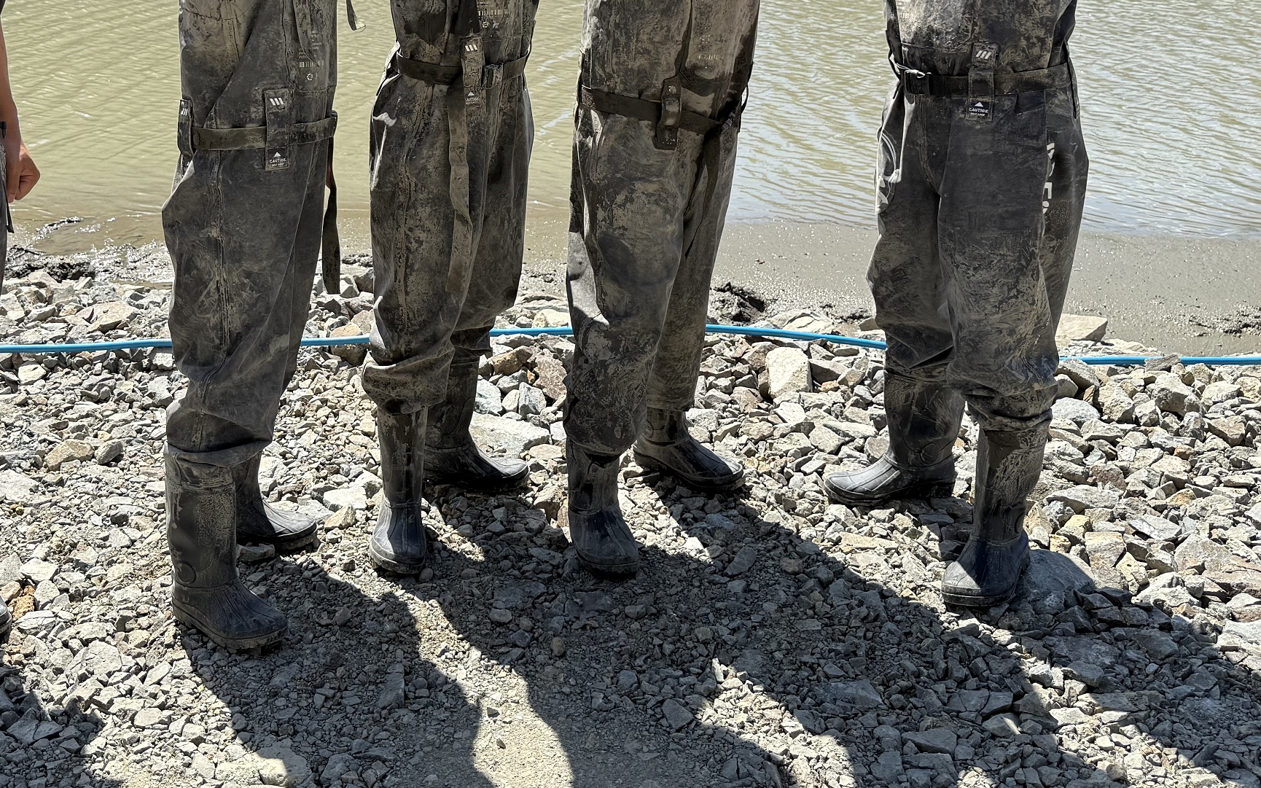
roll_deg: -0.5
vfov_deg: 29.3
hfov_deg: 46.8
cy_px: 79
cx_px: 472
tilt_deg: -11.7
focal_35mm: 42
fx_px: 1443
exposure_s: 1/2611
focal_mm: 6.76
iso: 100
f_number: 1.78
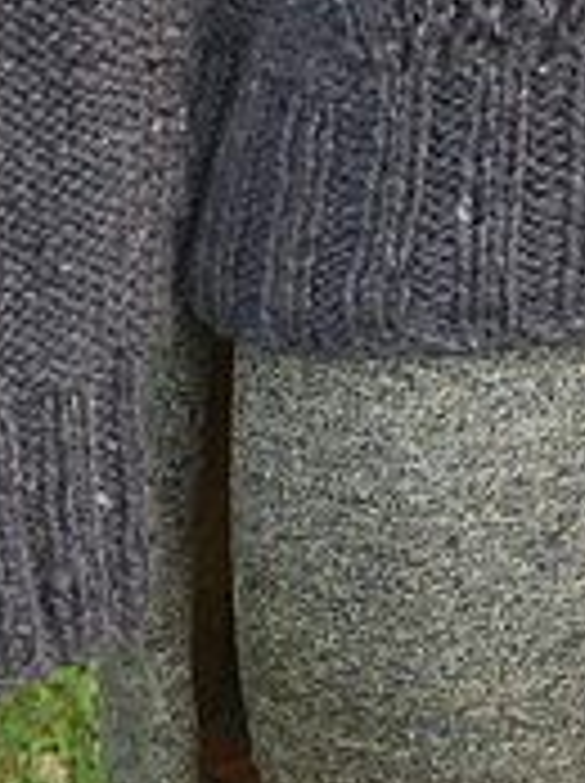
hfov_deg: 11.4
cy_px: -630
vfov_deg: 13.7
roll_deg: -2.4
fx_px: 2914
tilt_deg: -7.9
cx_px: 436
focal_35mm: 129
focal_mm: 4.28
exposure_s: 1/120
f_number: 2.4
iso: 50
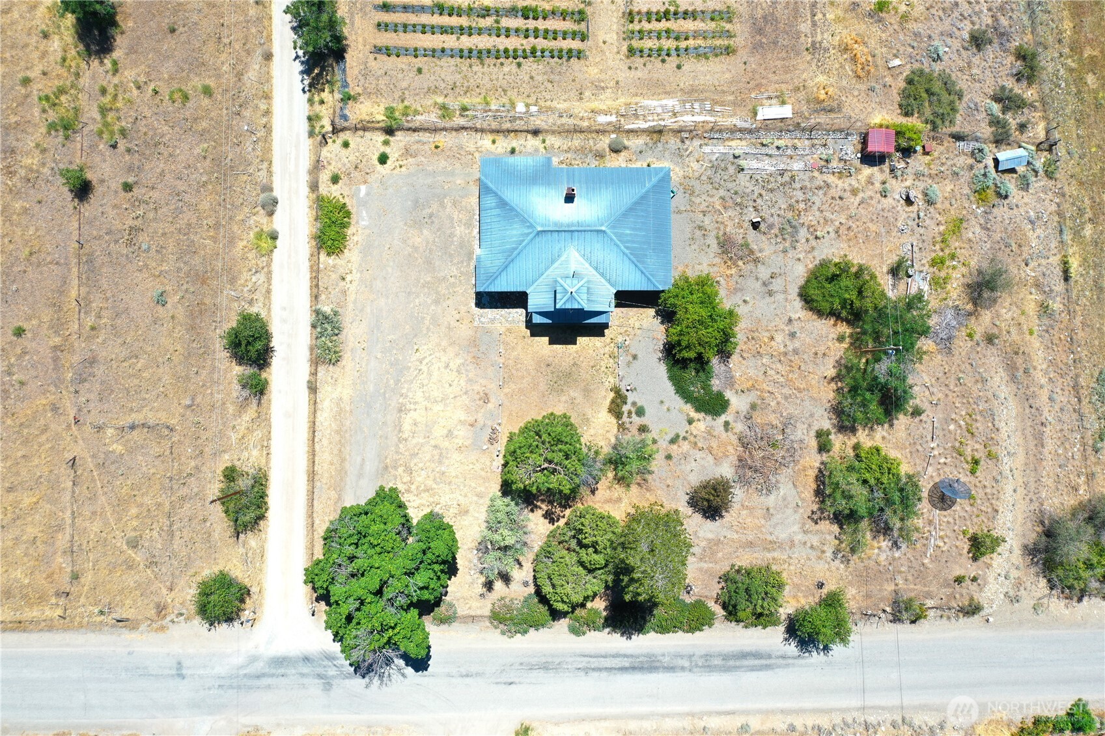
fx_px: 859
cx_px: 552
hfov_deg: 65.5
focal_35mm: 28
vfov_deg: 46.4
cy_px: 368
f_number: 5.6
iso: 100
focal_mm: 10.26
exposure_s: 1/320
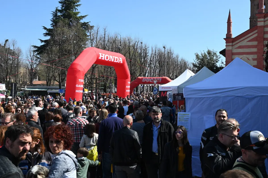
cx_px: 134
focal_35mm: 41
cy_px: 89
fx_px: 305
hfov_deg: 47.4
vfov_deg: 32.6
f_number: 11
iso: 110
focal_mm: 41
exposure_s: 1/125
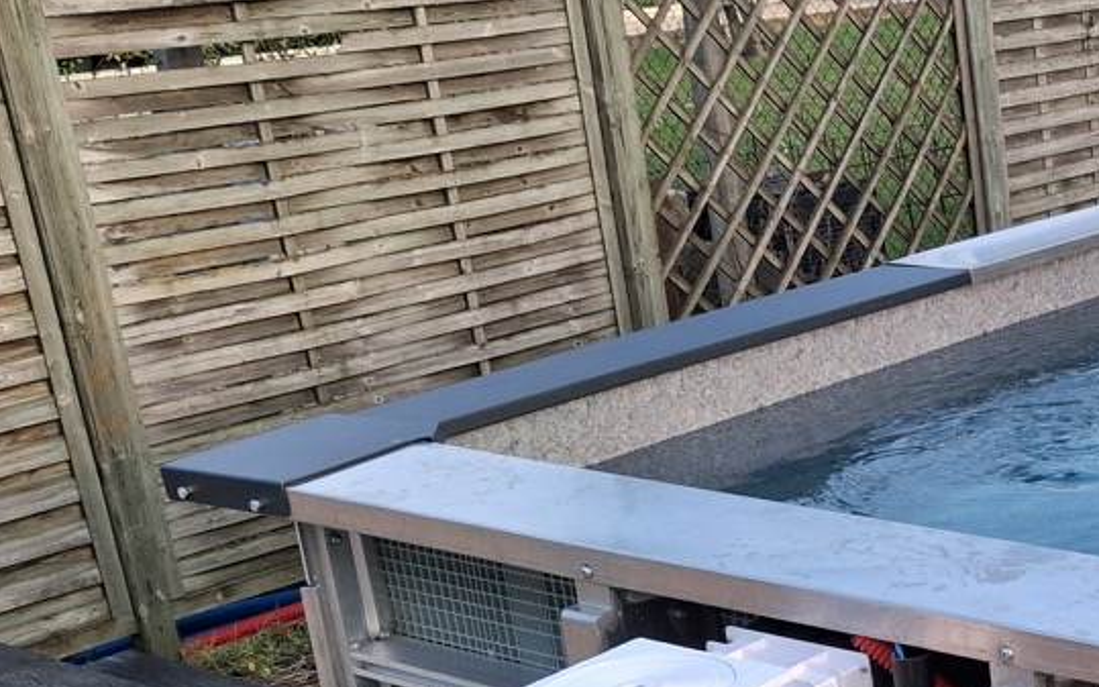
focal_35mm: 68
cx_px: 1303
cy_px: 538
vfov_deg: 19.0
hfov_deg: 26.9
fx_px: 2037
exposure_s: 1/100
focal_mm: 4
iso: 20
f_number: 1.8
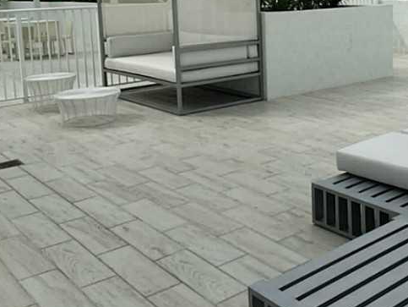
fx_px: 566
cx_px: 305
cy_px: 72
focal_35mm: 48
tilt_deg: -8.1
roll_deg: +1.1
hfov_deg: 38.6
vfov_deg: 29.8
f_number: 2.2
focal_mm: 4.15
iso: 32
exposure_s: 1/2825
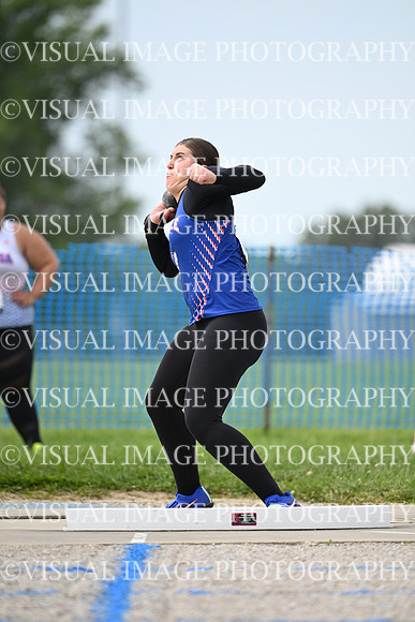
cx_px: 208
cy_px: 311
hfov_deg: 3.4
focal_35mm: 400
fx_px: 6912
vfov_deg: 5.2
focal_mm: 400
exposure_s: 1/2500
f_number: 4.5
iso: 500
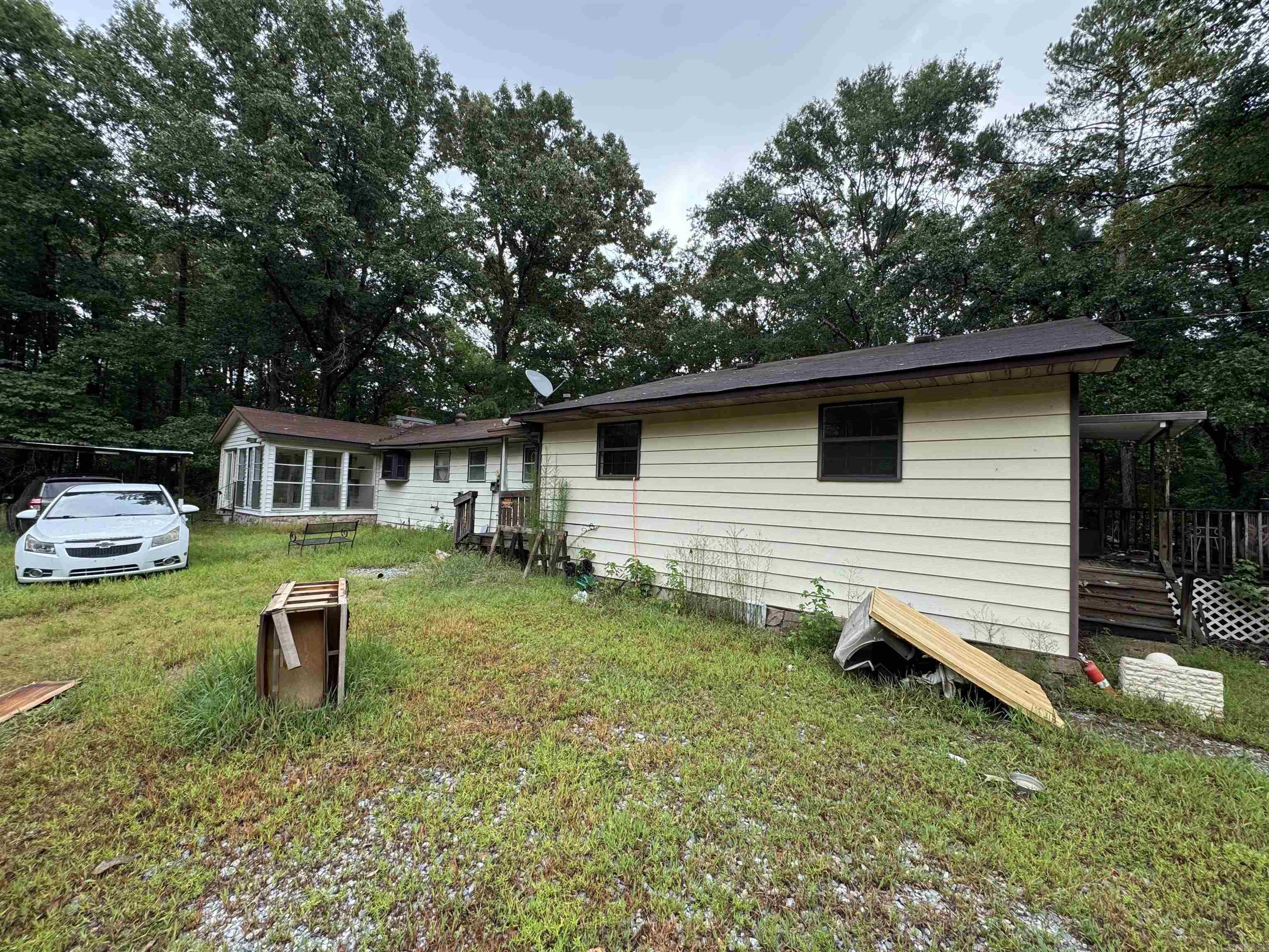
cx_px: 634
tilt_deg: +1.8
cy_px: 476
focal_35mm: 14
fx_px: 513
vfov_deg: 85.7
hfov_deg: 102.1
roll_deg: -2.5
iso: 40
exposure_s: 1/467
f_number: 2.2
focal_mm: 2.22
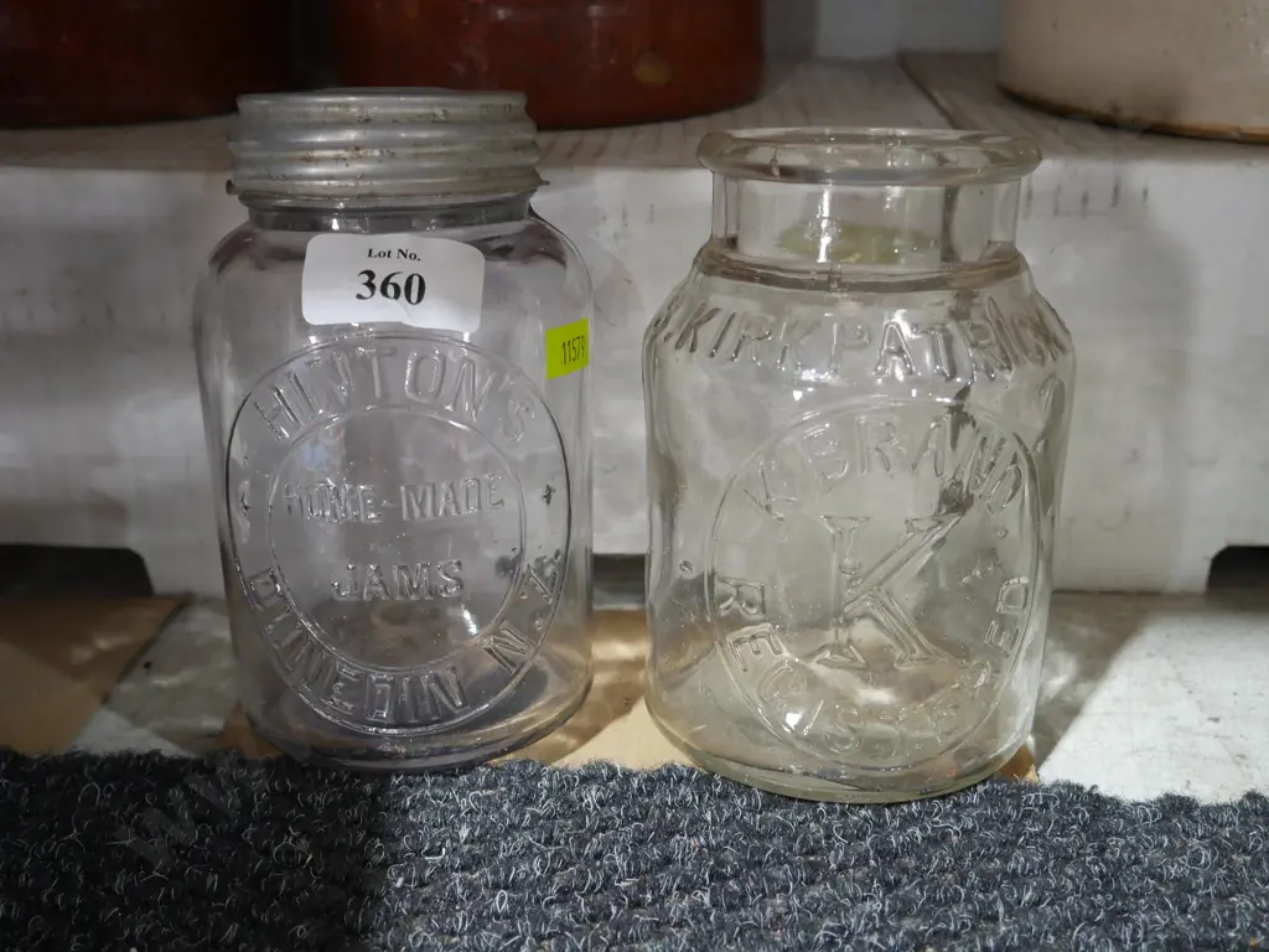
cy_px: 476
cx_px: 634
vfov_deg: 39.7
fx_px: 1320
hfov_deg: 51.4
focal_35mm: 36
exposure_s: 1/60
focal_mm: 18
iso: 1600
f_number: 4
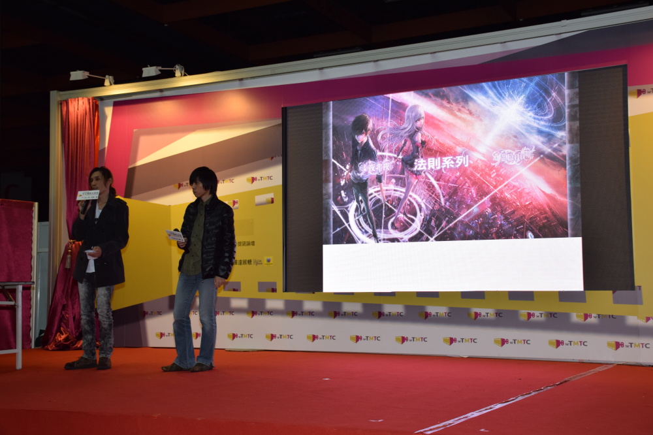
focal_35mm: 48
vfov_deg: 28.1
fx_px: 870
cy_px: 218
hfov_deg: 41.1
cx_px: 326
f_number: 5.6
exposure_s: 1/80
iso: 400
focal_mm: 32
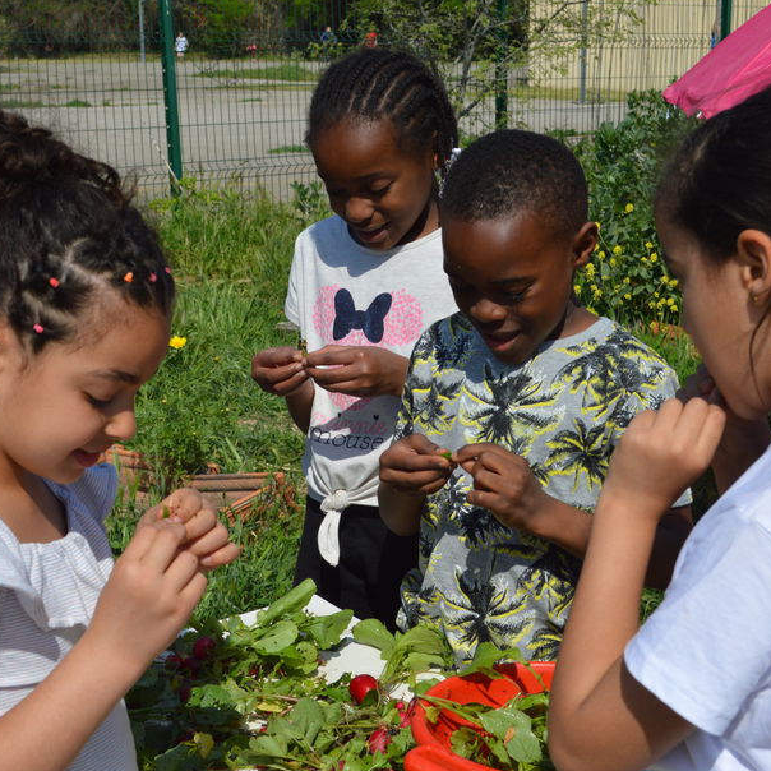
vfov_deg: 27.7
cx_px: 363
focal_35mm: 62
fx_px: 1562
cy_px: 361
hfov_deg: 27.7
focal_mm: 30
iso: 400
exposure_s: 1/2000
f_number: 7.1
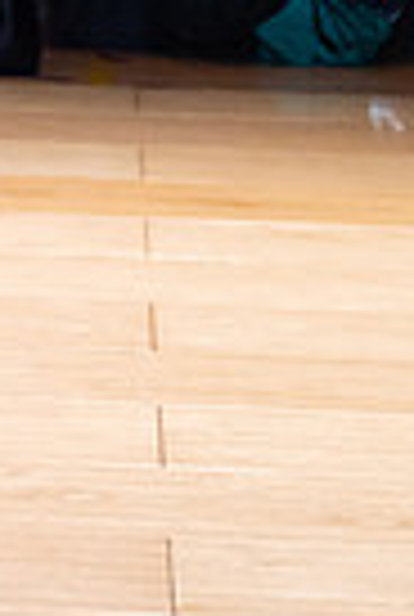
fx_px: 6607
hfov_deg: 3.5
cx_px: -890
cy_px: -138
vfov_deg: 5.3
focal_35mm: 385
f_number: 4
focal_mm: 72
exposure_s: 1/500
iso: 3200
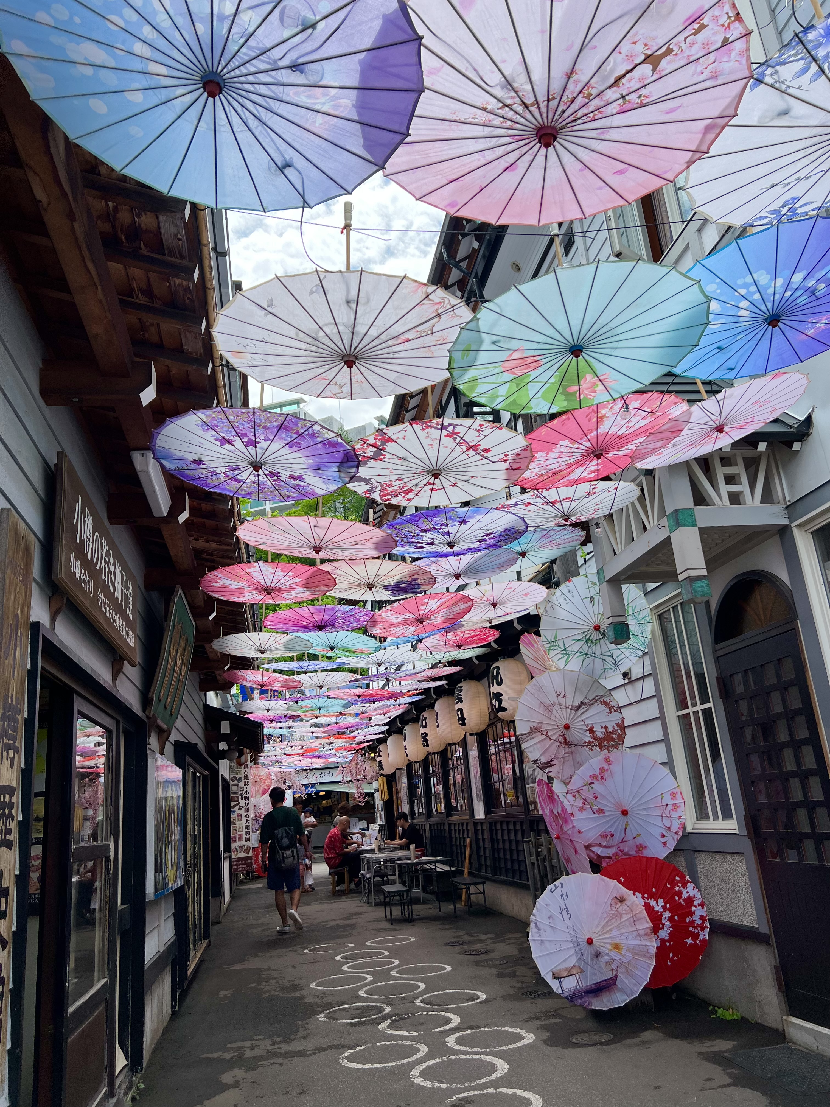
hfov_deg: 53.1
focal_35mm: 26
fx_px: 831
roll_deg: +7.5
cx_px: 415
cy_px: 554
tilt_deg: +16.7
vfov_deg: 67.3
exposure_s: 1/2083
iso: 50
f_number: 1.5
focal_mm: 5.7
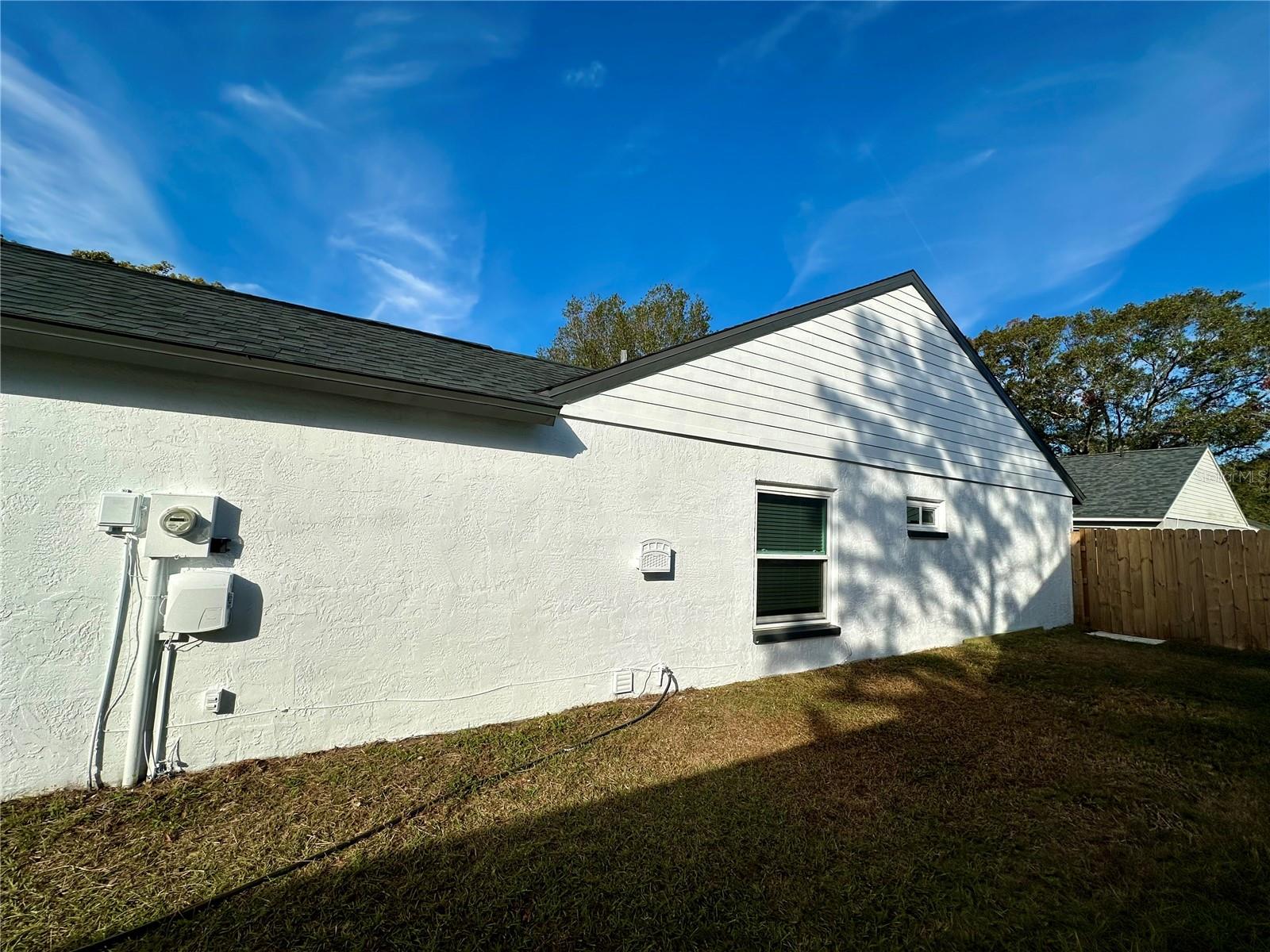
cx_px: 635
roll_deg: -2.3
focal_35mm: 14
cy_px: 476
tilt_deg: +5.4
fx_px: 514
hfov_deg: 102.1
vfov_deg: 85.7
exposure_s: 1/4831
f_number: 2.2
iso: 50
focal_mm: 2.22
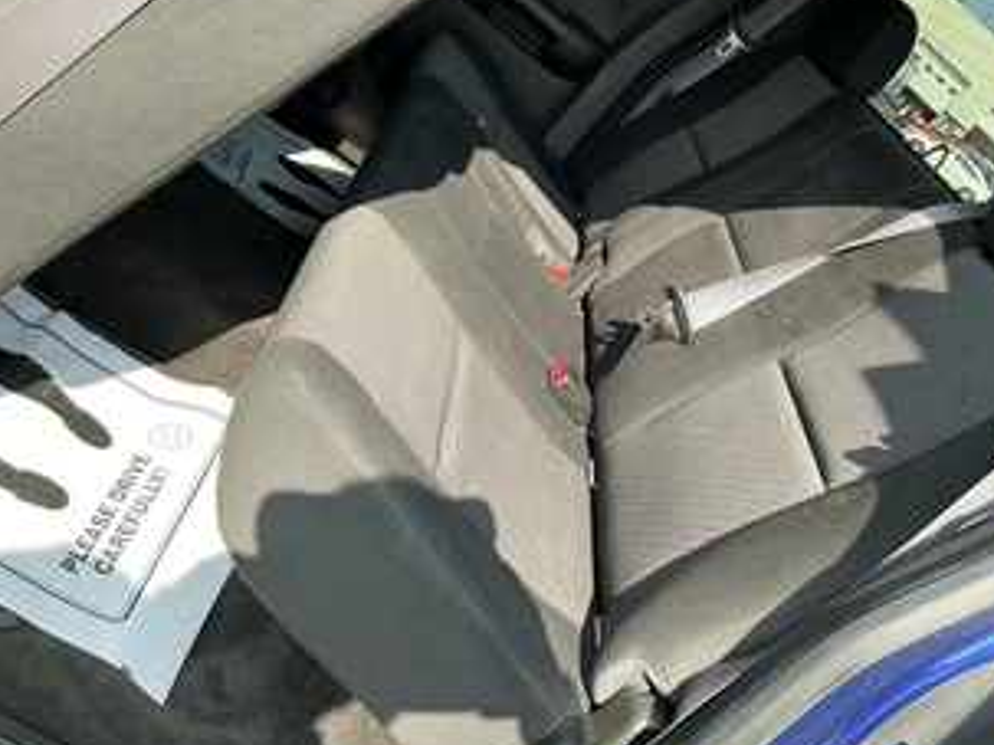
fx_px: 1062
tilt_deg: -21.8
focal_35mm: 37
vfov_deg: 38.6
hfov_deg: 50.1
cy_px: 338
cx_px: 541
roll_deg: -42.8
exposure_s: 1/214
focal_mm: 3
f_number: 1.8
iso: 20
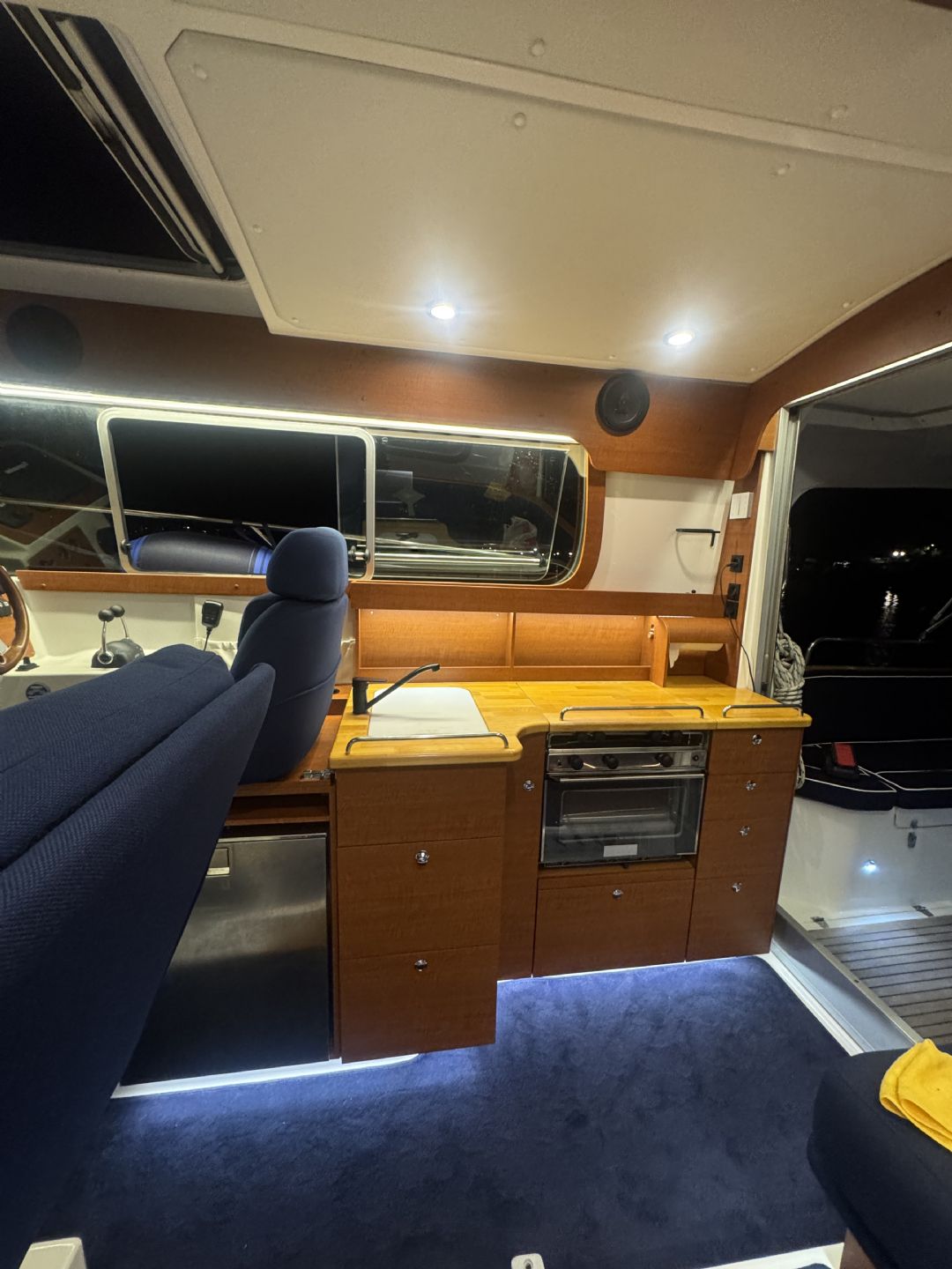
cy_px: 634
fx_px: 513
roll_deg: -1.7
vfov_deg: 102.1
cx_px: 476
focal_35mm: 14
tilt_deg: -9.3
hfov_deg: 85.7
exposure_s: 1/60
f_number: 2.2
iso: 500
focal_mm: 2.22
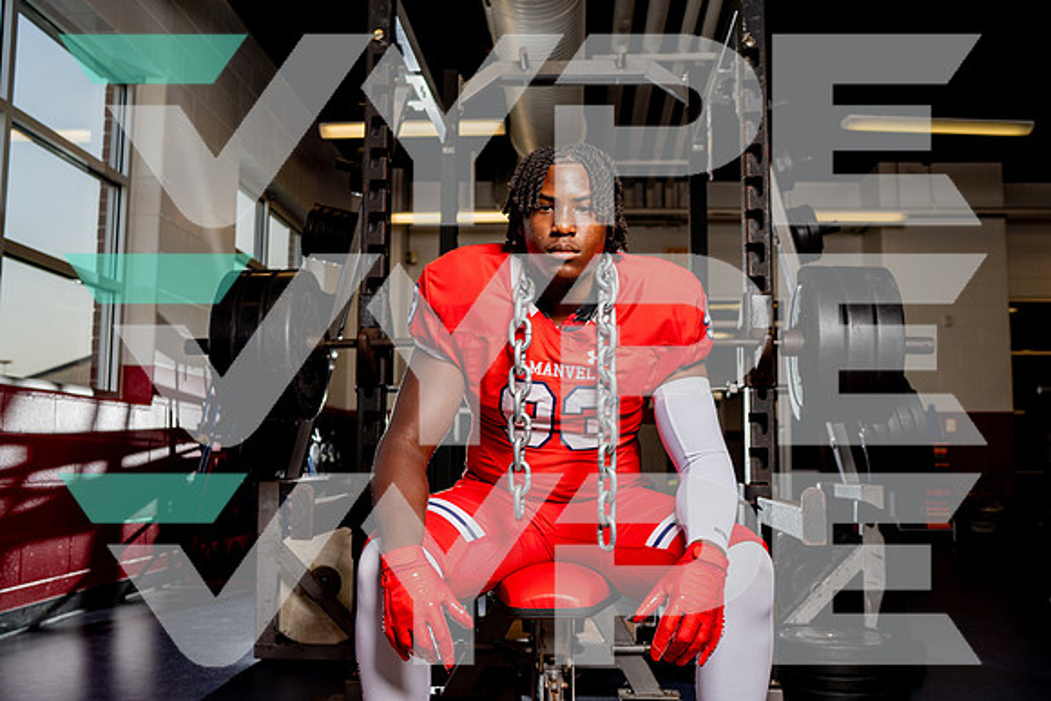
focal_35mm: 35
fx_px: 1028
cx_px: 526
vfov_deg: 37.7
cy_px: 350
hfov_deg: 54.2
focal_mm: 35
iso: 100
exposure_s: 1/200
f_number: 4
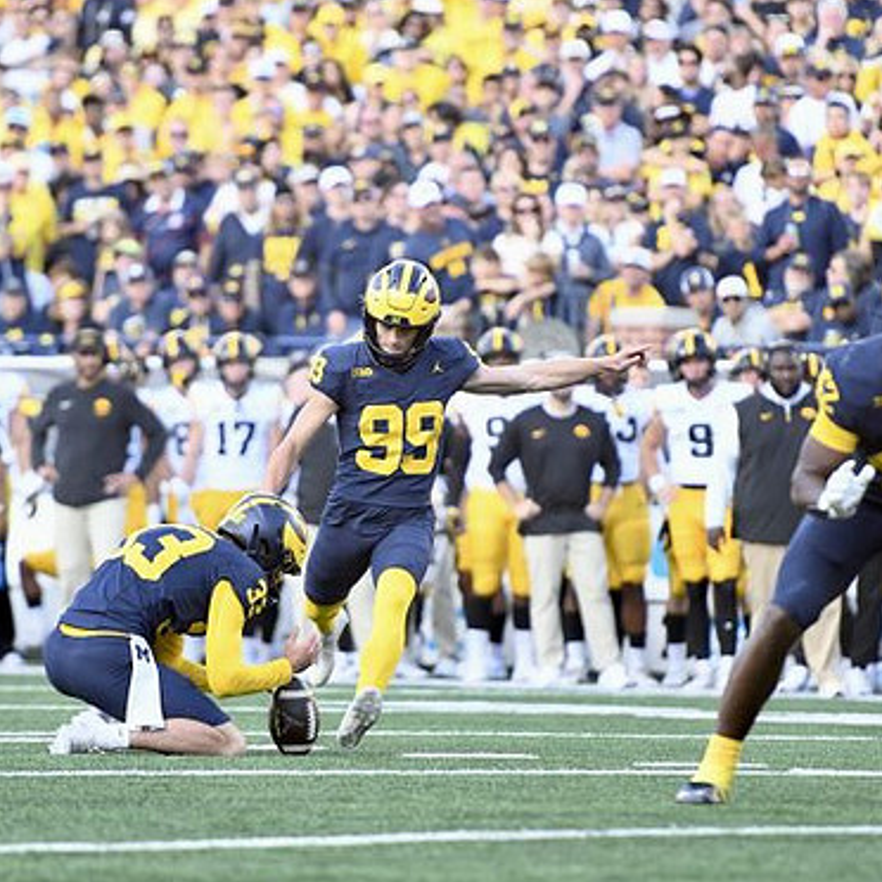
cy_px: 432
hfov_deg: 4.4
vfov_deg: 4.4
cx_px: 377
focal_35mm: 397
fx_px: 11444
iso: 800
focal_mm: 200
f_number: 2.8
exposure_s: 1/1000
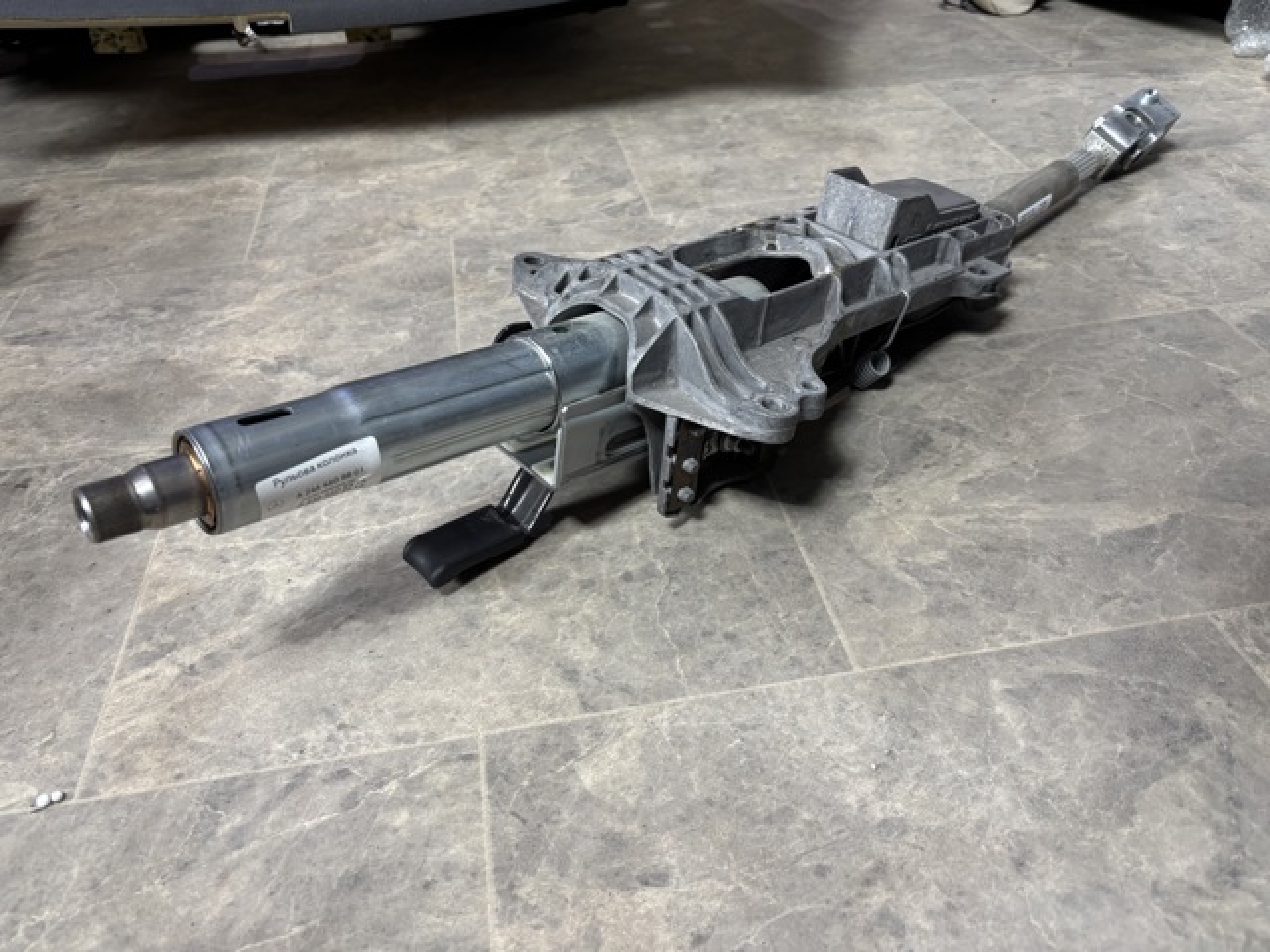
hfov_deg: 67.3
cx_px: 635
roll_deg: +3.3
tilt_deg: -38.6
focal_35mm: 26
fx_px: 954
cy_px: 476
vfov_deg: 53.1
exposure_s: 1/50
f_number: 1.6
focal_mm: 5.96
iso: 160
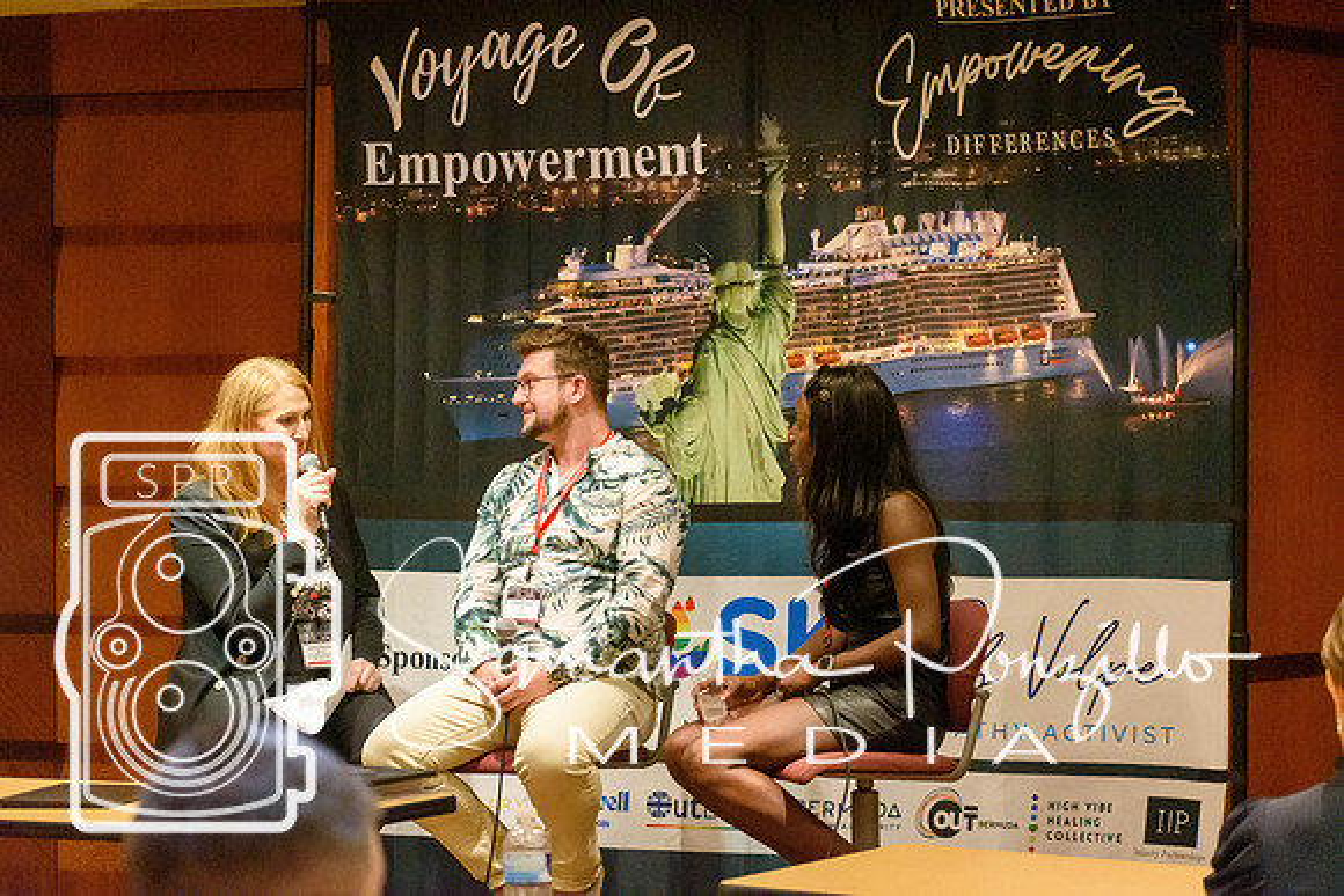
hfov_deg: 19.5
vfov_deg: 13.0
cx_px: 672
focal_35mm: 105
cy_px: 448
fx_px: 3921
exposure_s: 1/125
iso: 6400
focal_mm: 70
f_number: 4.5
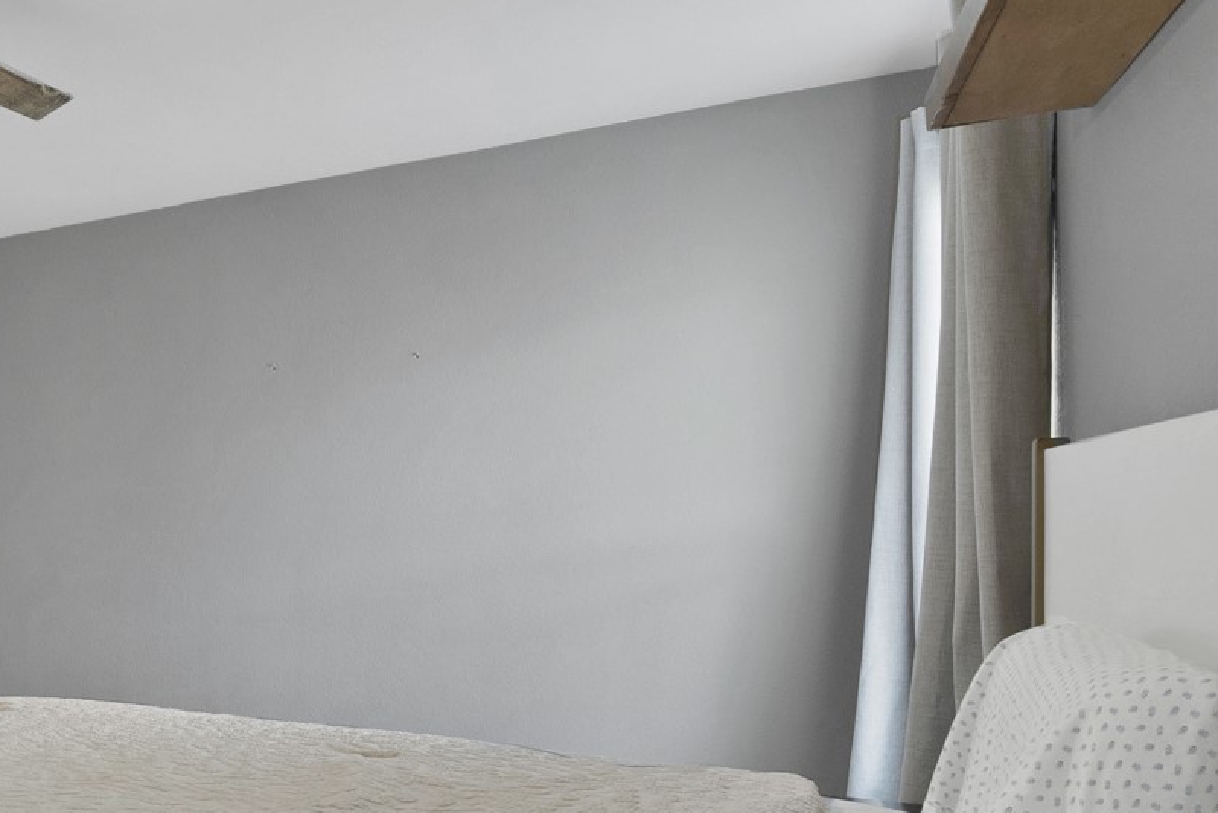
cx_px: -201
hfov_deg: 43.2
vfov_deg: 43.3
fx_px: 1015
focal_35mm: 30
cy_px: 515
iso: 640
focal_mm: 12
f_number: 9
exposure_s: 1/2.5
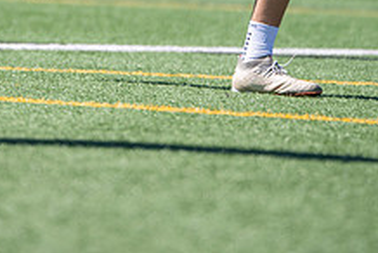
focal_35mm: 478
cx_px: 62
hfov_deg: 4.3
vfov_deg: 2.9
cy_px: -49
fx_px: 5026
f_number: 2.8
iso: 50
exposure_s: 1/800
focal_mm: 180
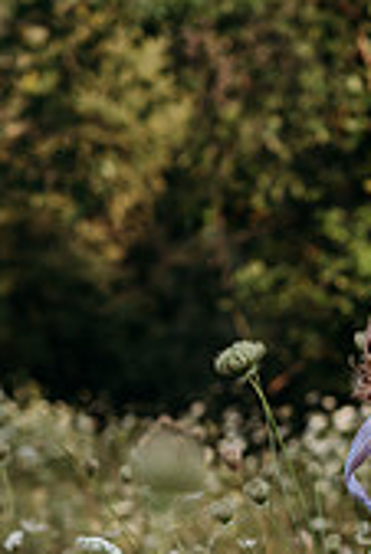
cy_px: 656
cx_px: 407
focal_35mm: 226
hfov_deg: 6.1
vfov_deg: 9.0
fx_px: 3486
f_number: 3.5
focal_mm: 85
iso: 250
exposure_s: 1/1250
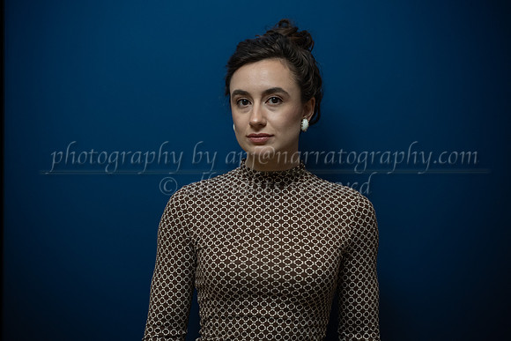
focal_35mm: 75
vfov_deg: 18.2
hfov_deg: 27.0
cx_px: 256
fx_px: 1065
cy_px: 170
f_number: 2.8
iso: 1600
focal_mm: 75
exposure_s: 1/1250
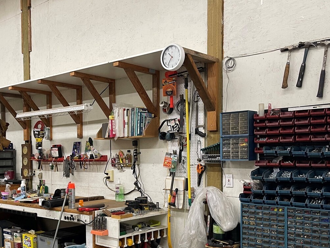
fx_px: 381
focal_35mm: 40
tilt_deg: -2.4
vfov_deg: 35.6
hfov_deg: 46.2
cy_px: 165
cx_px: 116
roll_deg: +0.5
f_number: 1.6
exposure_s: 1/60
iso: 80
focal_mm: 5.1
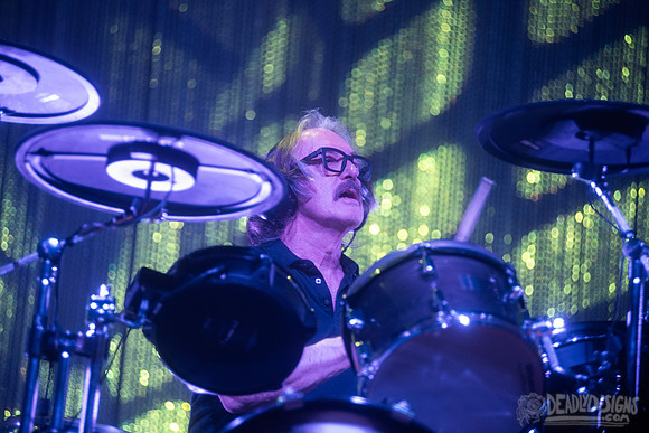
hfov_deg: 11.0
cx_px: 316
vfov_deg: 7.4
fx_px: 3363
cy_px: 206
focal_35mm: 187
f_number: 3.2
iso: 2500
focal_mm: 170
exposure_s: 1/250
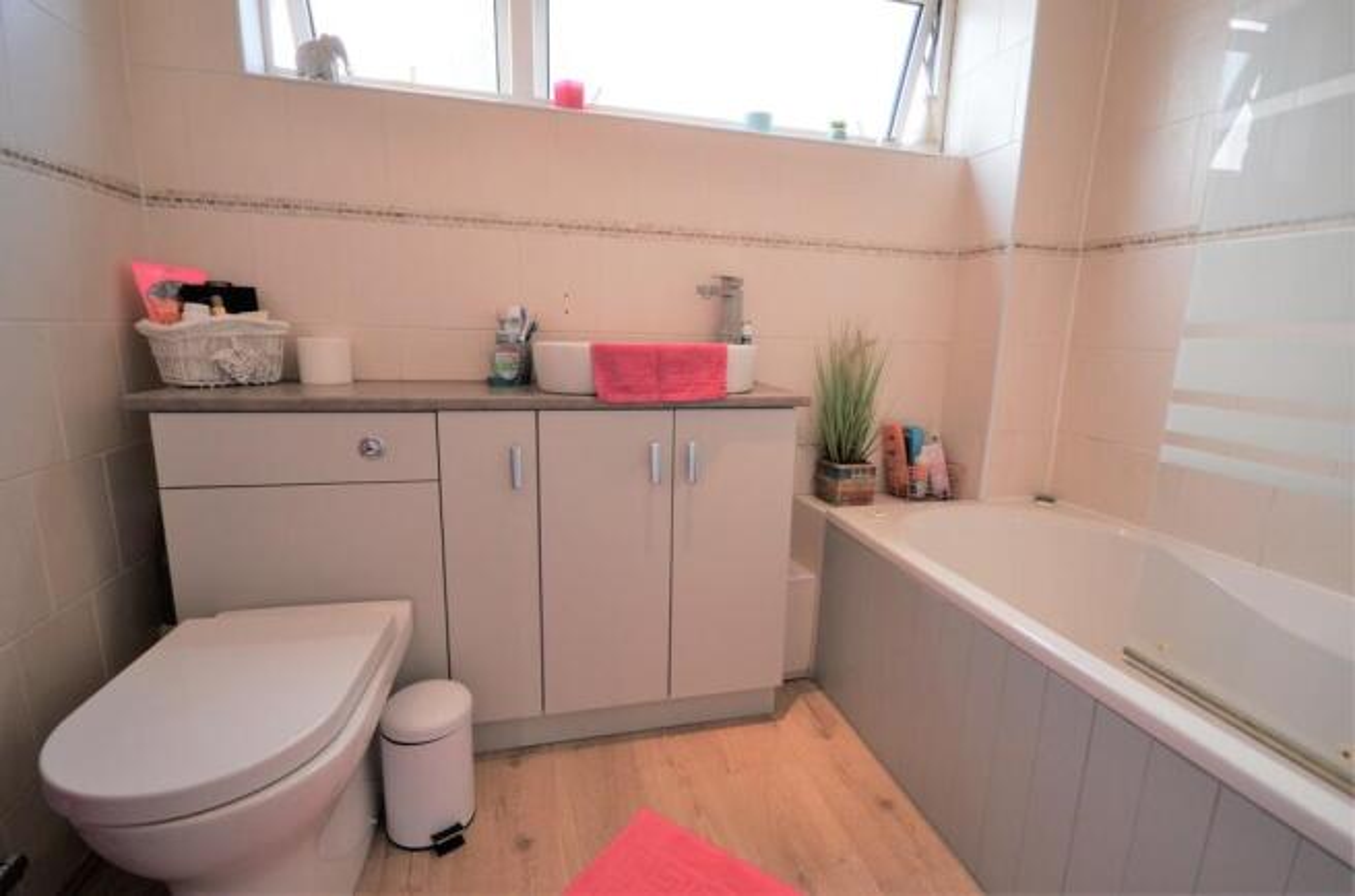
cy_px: 448
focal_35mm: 15
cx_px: 678
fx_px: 563
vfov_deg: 77.0
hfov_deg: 100.5
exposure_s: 1/100
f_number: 5
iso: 400
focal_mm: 10
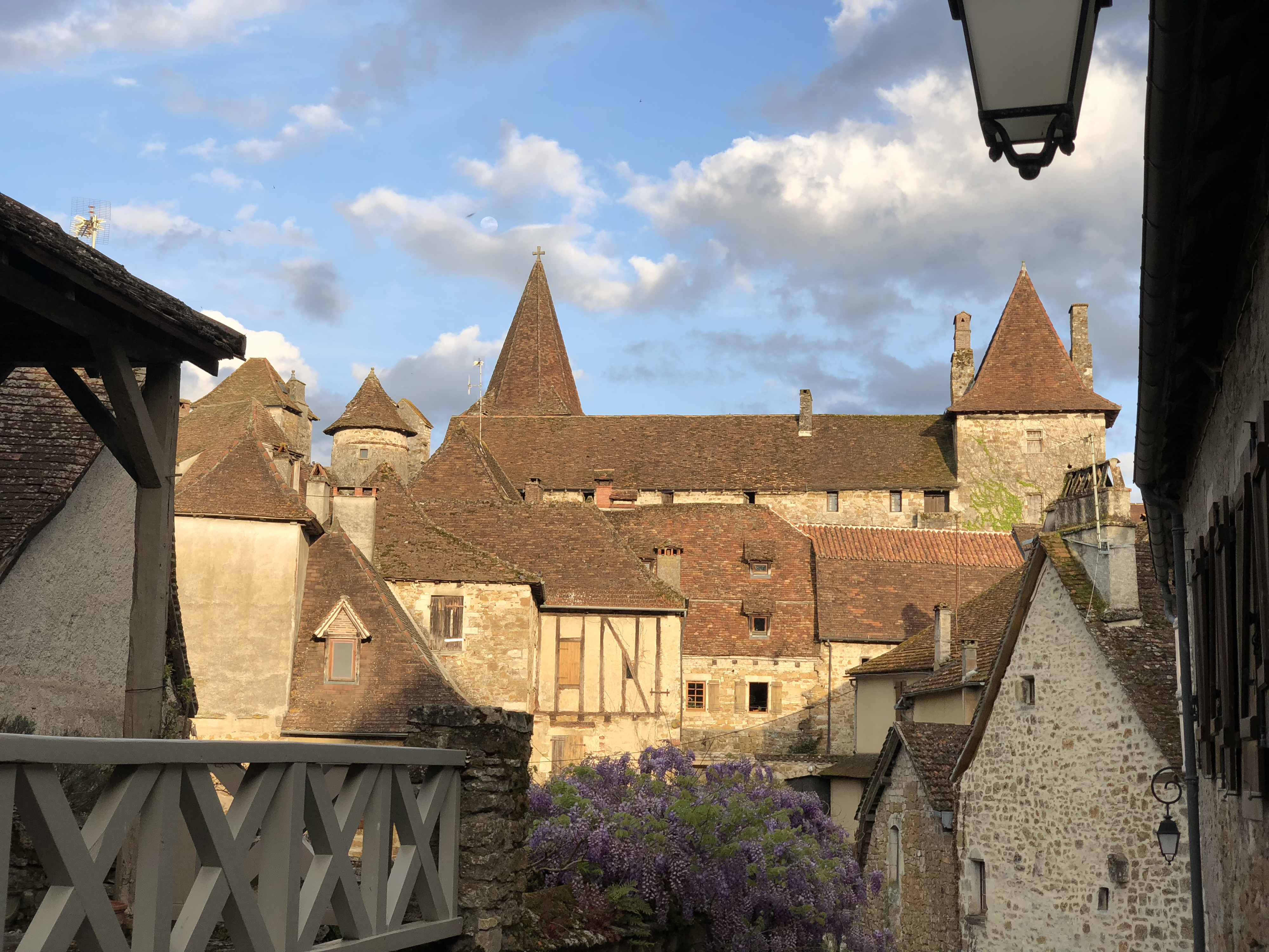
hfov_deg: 36.8
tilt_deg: +10.2
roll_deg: -1.1
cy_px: 476
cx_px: 634
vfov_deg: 28.0
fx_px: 1906
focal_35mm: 52
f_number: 2.4
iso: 16
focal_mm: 6
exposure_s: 1/470
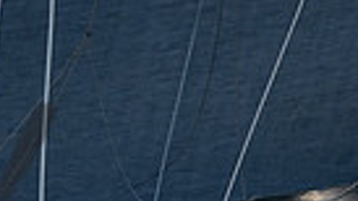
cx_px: 449
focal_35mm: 1185
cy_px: 326
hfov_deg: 1.8
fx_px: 11247
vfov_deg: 1.0
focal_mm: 200
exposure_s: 1/2000
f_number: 6.3
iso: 250
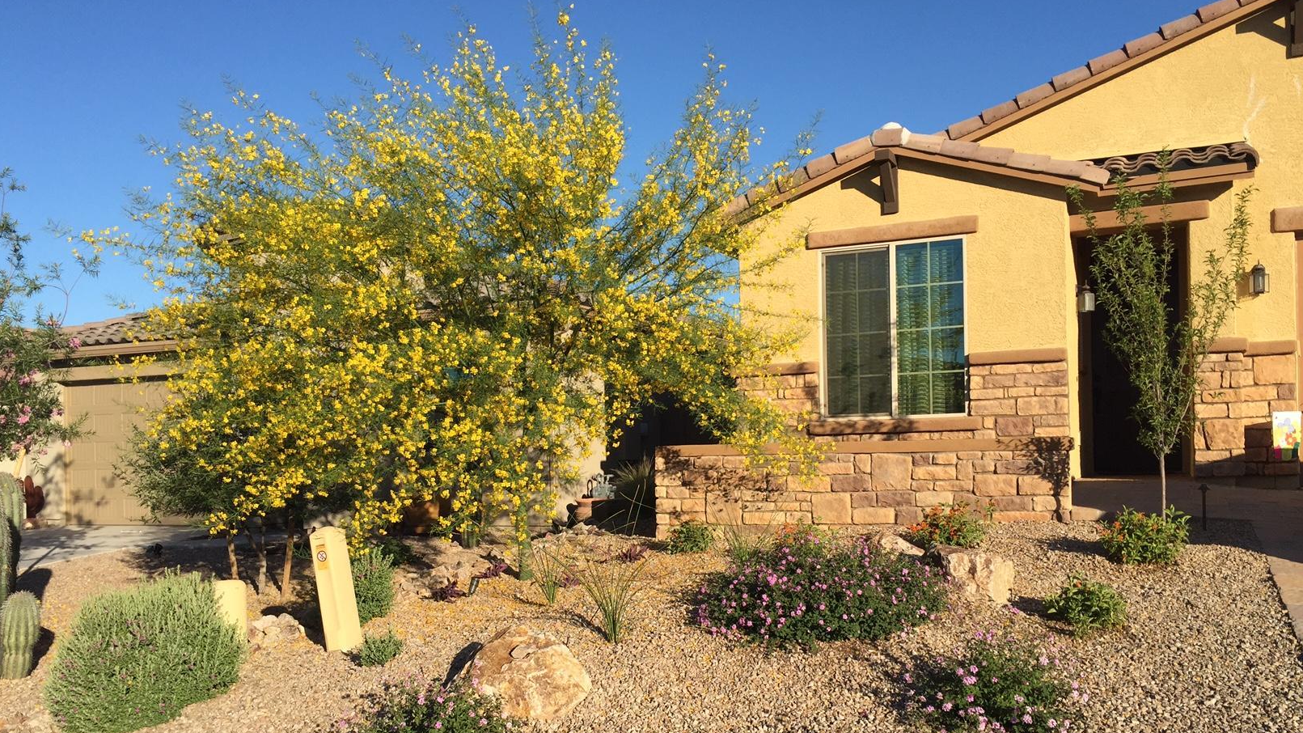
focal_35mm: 32
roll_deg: +1.3
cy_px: 448
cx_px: 644
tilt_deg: +0.0
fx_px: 1106
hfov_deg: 61.0
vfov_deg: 36.5
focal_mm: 4.15
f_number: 2.2
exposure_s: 1/1721
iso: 32
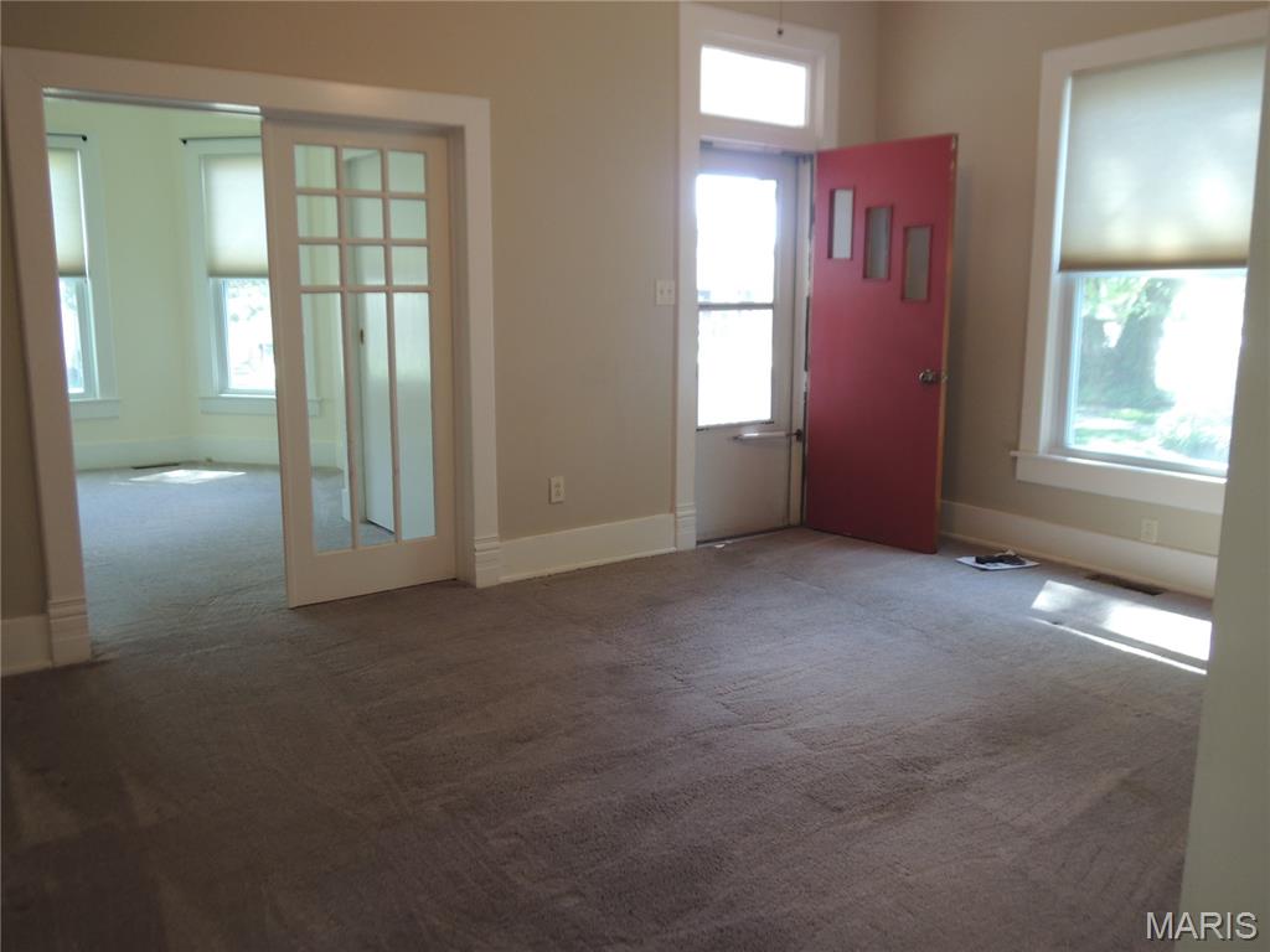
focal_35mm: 28
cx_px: 635
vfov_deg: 49.7
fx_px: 1027
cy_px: 476
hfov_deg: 63.4
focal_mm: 5
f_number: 2.8
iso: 180
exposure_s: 1/30
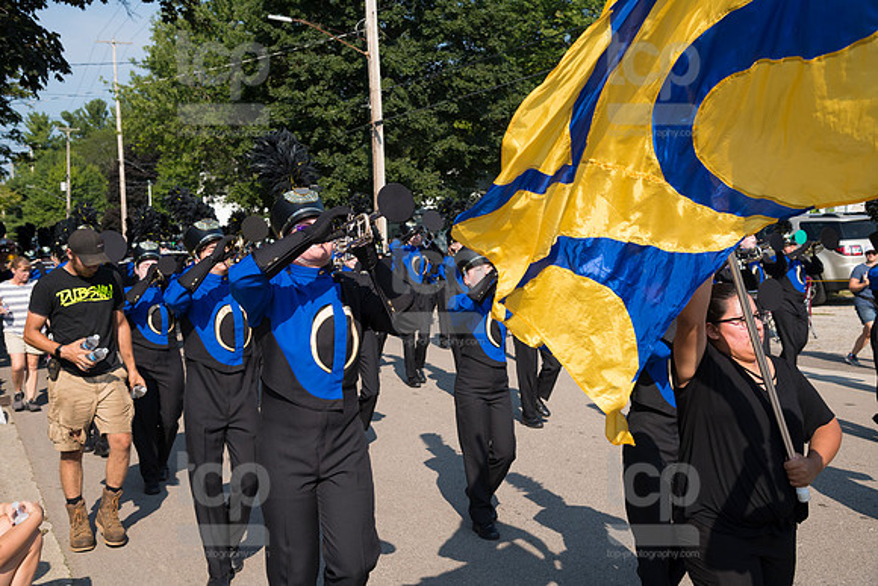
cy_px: 293
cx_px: 439
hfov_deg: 50.7
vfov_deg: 35.1
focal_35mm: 38
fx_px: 927
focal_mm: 38
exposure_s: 1/800
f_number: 6.3
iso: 320
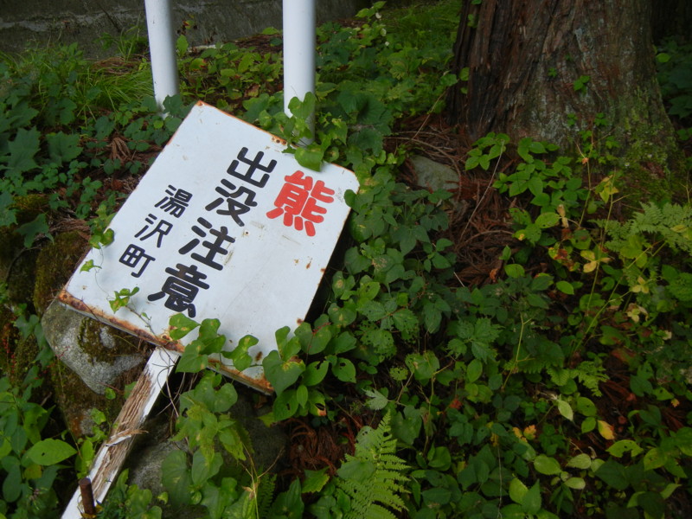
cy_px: 260
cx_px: 346
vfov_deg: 46.8
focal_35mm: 30
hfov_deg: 60.0
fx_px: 600
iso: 220
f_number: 3.5
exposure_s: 1/62.2
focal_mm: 5.4
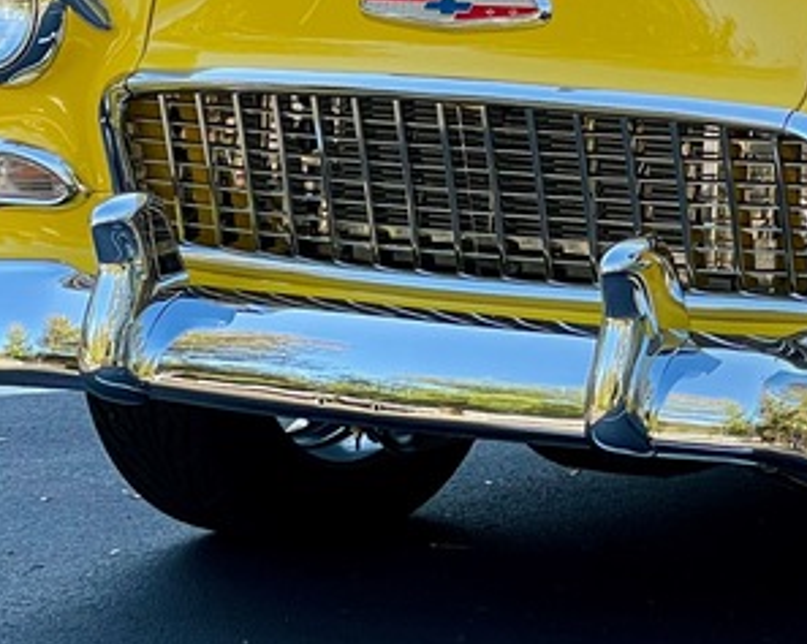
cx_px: 1114
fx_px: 4080
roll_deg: -0.5
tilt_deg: -3.8
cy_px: -11
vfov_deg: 9.0
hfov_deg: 11.0
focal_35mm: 171
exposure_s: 1/125
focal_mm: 6
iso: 25
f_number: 2
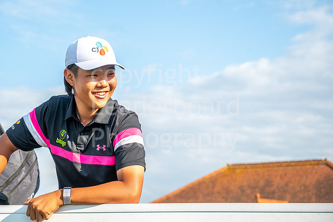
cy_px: 94
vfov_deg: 19.0
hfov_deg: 28.2
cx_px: 141
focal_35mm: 72
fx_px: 661
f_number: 4.5
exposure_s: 1/640
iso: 100
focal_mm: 62
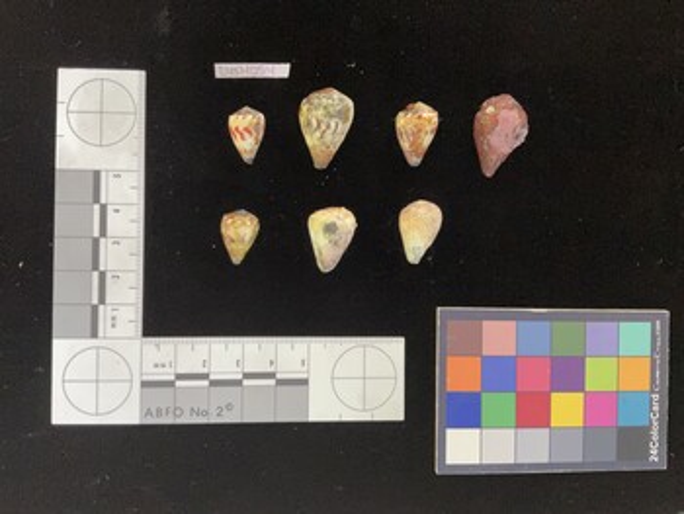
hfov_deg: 61.6
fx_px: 573
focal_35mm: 29
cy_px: 257
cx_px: 342
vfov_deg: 48.3
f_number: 1.8
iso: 160
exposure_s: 1/50
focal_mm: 3
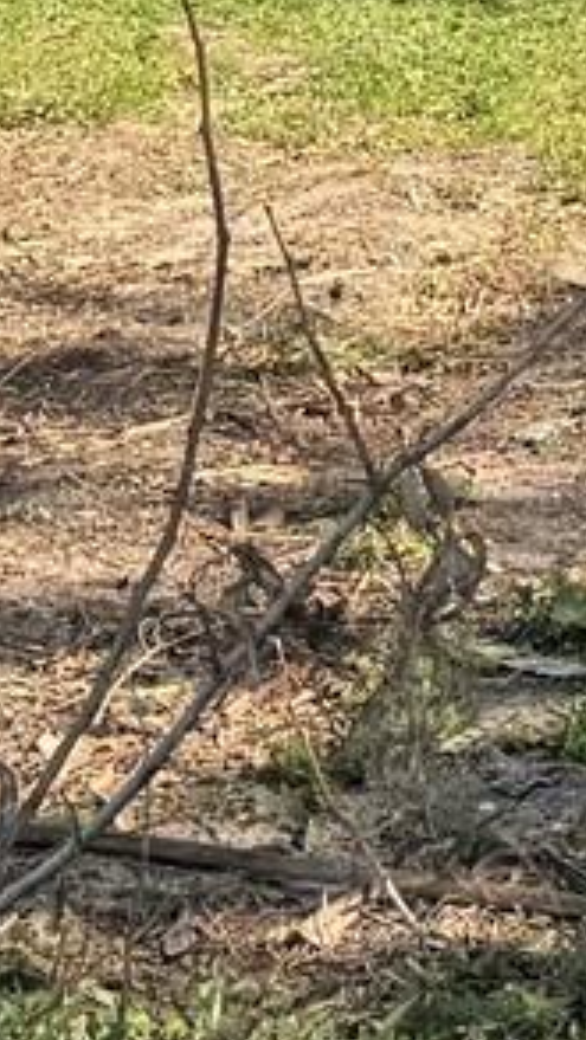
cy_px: -270
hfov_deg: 7.4
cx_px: 1843
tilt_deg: -6.2
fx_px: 3947
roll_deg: +0.9
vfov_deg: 14.5
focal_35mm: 143
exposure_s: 1/1488
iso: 80
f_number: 1.78
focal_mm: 6.76
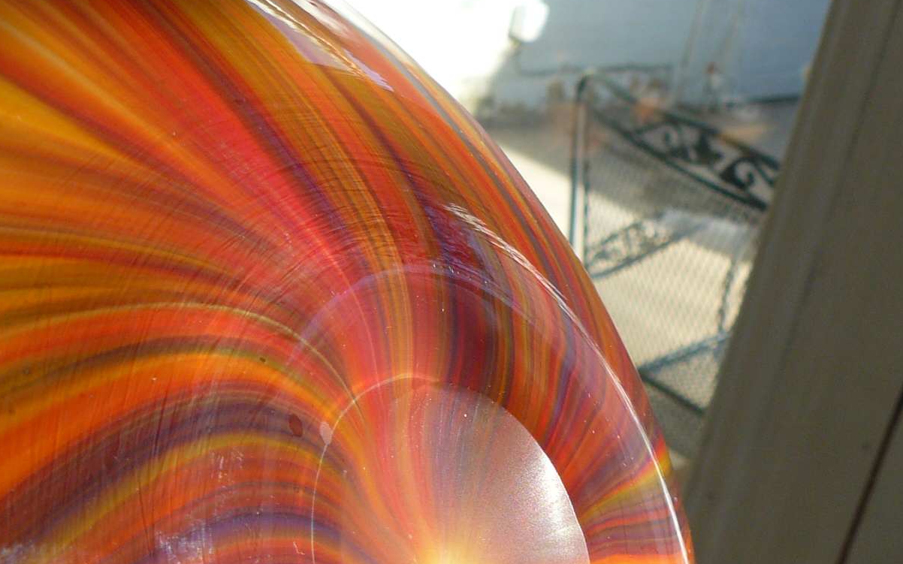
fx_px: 1599
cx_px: 521
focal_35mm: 65
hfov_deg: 31.5
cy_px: 554
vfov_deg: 19.5
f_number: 4
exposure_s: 1/160
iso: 100
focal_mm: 6
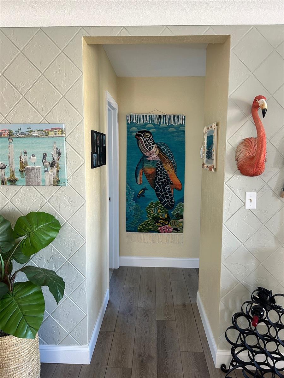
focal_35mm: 26
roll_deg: -0.1
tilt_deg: -6.3
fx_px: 284
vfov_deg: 67.3
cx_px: 142
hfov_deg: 53.1
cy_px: 189
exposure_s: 1/74
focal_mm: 5.7
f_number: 1.5
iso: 125
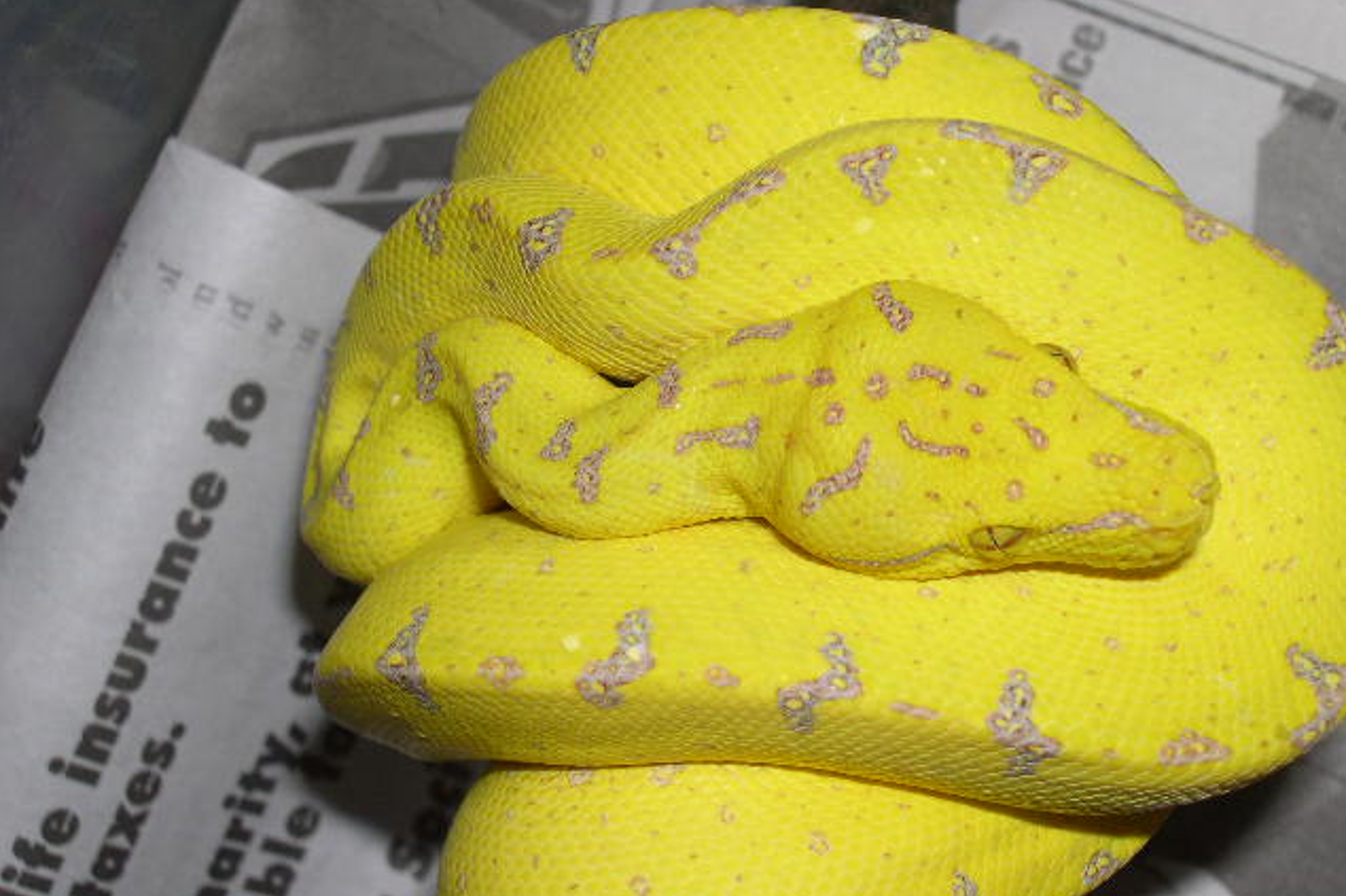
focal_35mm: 65
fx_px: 2429
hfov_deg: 31.0
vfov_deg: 20.9
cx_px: 676
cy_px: 500
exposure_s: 1/60
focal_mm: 13.2
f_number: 9.6
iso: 100
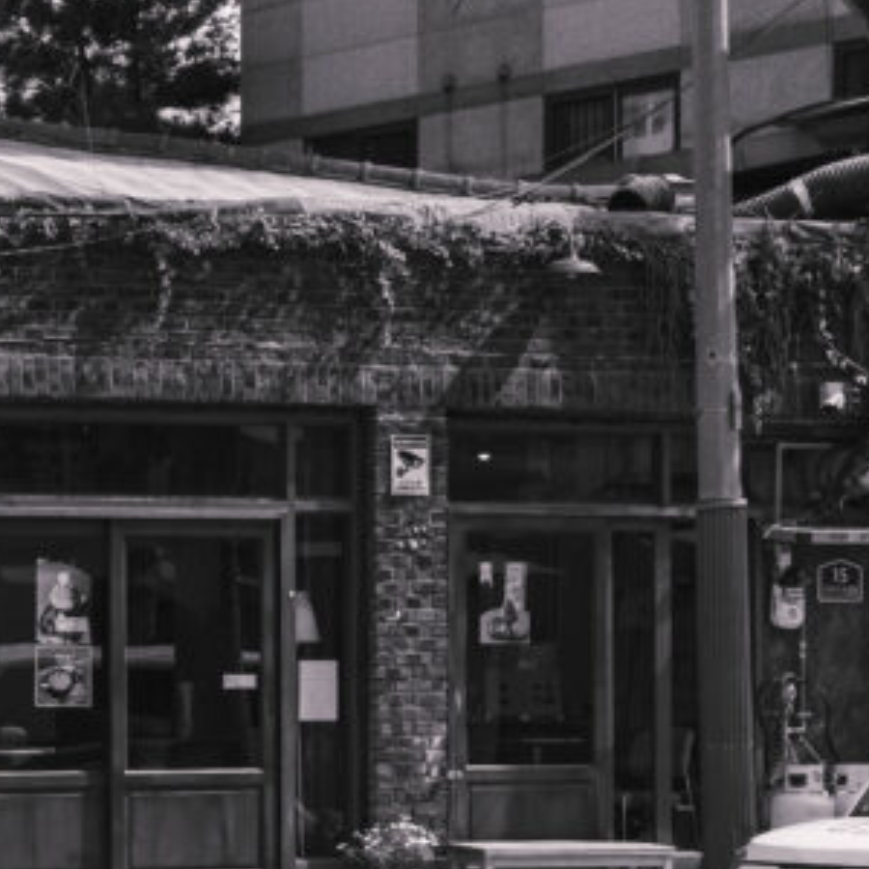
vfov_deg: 15.0
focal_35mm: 116
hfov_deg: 14.5
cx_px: -223
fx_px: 3295
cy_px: 233
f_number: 5.6
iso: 100
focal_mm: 40
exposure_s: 1/1000
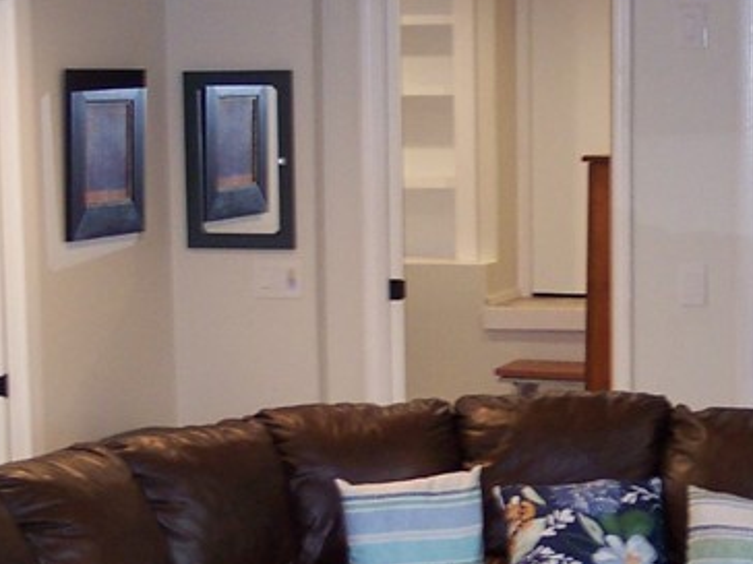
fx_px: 2328
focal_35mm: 107
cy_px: 463
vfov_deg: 13.8
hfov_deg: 18.1
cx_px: 654
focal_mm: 8
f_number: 2.8
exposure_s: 1/30
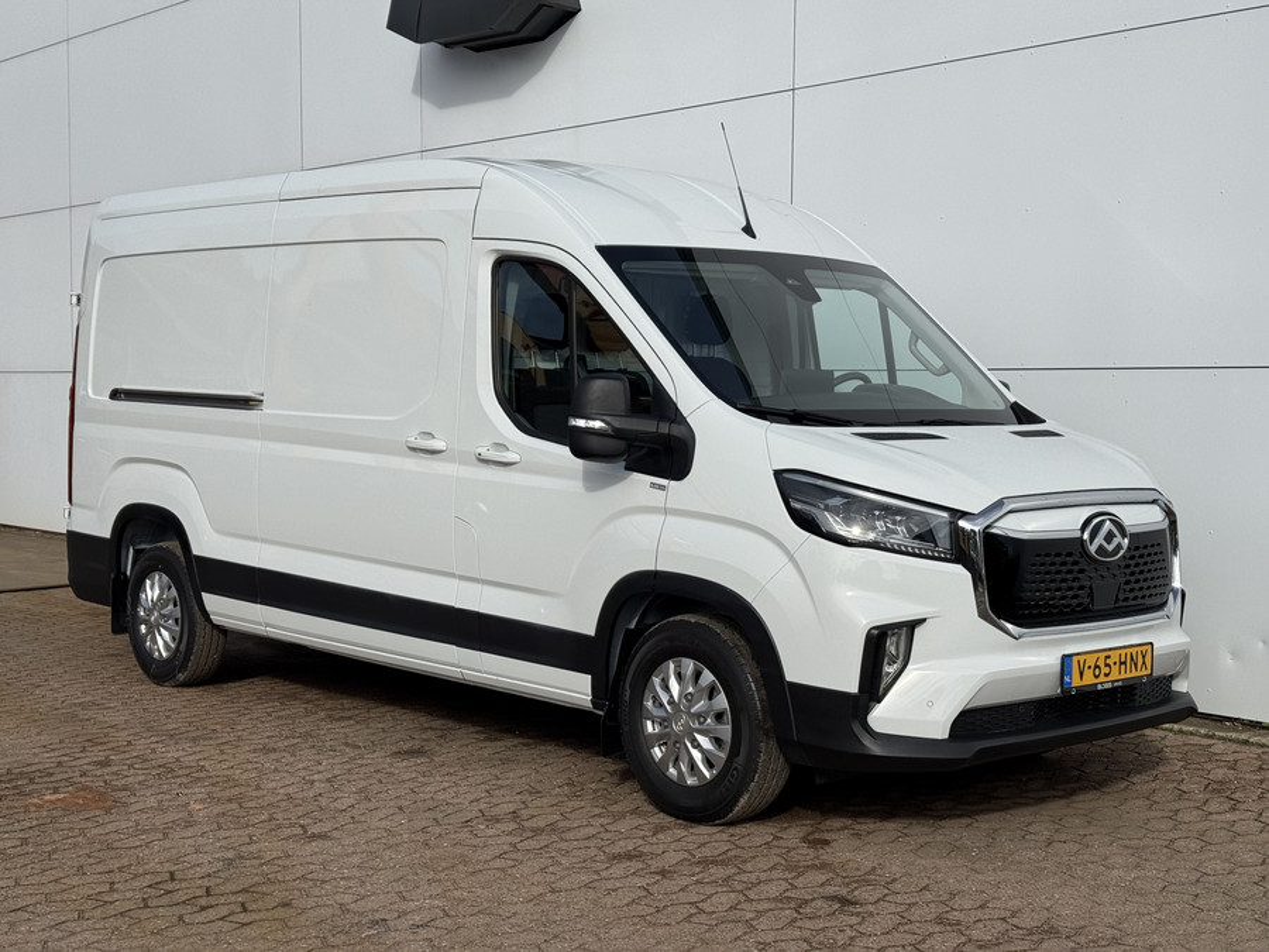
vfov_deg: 30.3
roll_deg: -0.2
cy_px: 476
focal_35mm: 48
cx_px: 634
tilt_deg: -2.5
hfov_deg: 39.7
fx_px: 1760
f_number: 1.78
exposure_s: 1/11364
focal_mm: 6.76
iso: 80
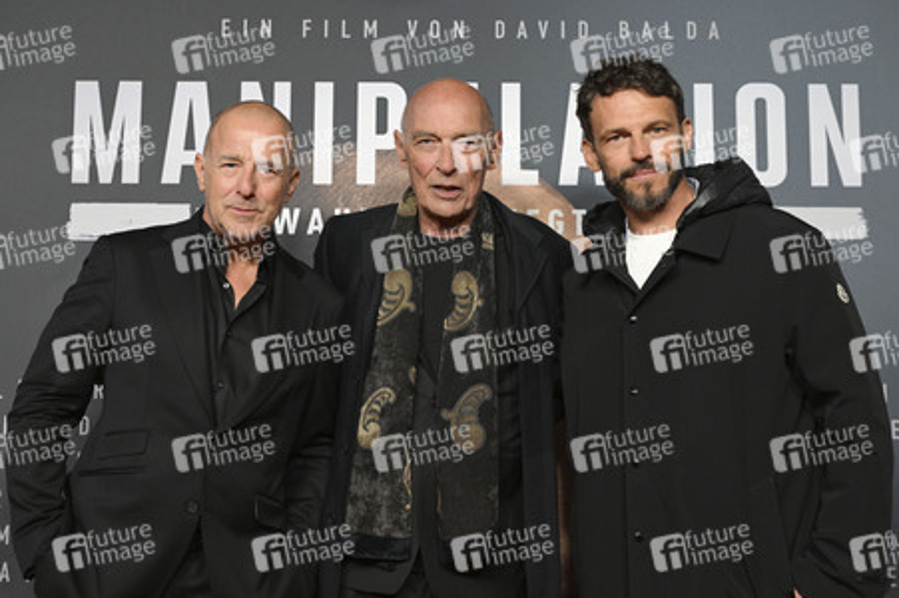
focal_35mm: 41
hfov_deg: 47.4
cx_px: 450
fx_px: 1023
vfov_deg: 32.6
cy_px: 299
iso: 1250
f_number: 4.5
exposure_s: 1/200
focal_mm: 41
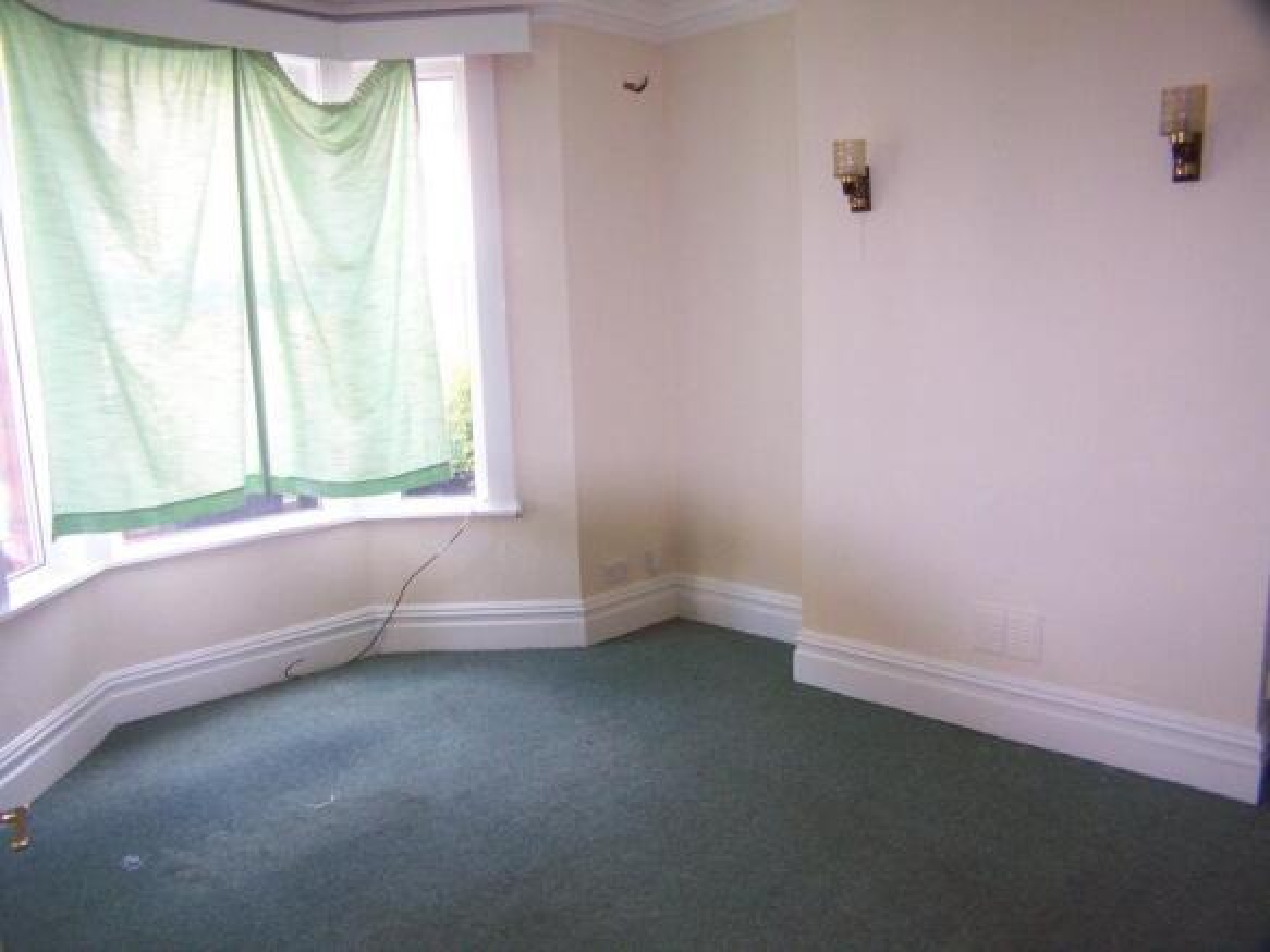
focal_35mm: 38
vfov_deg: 37.7
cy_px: 476
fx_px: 1394
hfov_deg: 49.0
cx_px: 635
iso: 160
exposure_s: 1/60
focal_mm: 6.3
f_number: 2.8
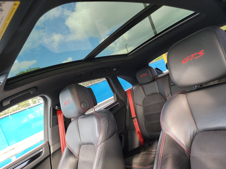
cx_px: 113
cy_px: 84
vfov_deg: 56.8
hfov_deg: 71.6
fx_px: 157
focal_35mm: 24
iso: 150
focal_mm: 6.7
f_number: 1.8
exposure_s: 1/59
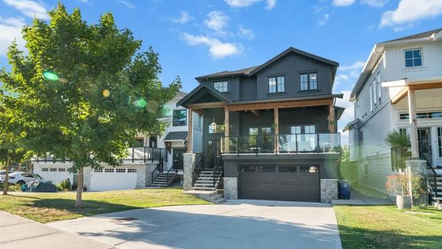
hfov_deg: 76.3
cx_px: 211
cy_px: 117
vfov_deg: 47.6
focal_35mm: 24
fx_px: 281
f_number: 16
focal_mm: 21
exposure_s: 1/6
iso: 100
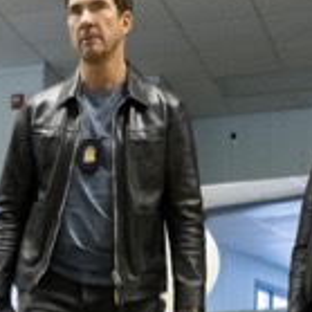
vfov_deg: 15.6
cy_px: 306
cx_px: 25
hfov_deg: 15.6
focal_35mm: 110
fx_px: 1122
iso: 4000
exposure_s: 1/100
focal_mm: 24
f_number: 5.6
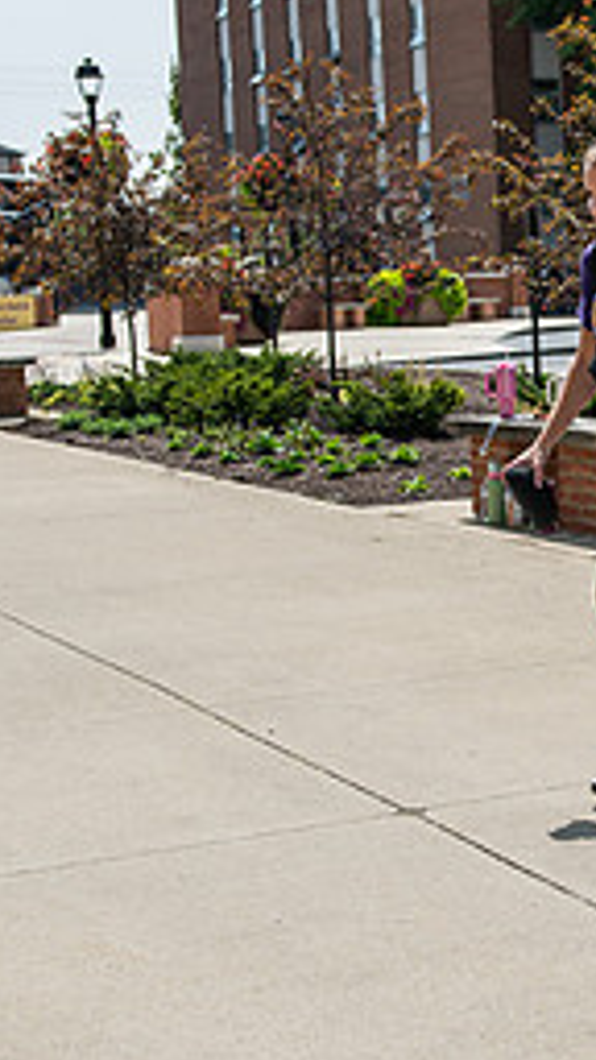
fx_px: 2332
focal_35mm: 83
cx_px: 654
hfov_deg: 14.2
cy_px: 487
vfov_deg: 25.6
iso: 80
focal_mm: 35
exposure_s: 1/800
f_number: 3.5
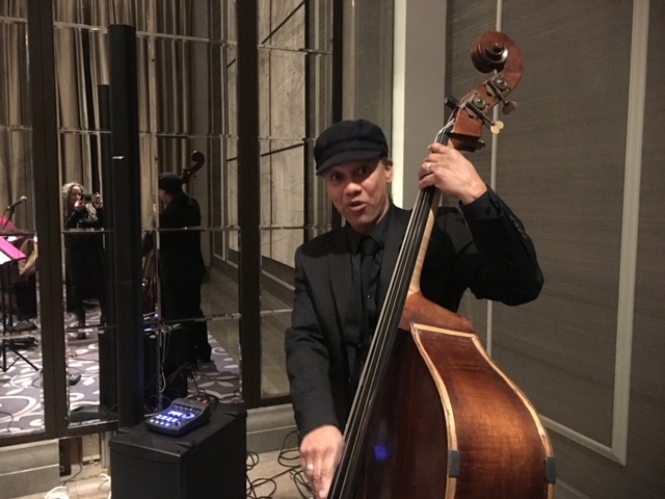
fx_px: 557
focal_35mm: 29
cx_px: 332
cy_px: 250
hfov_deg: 61.7
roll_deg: -0.4
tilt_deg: -3.9
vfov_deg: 48.2
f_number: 2.2
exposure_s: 1/4
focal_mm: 4.15
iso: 320
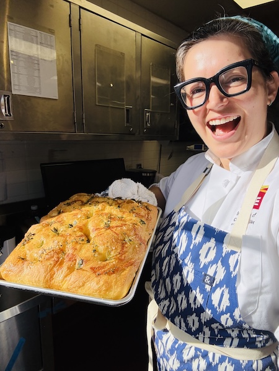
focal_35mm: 23
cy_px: 186
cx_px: 140
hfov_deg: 58.9
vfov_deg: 73.9
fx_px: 247
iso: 40
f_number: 1.9
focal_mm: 2.69
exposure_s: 1/474
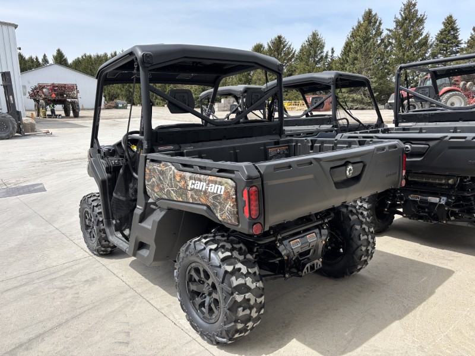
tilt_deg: -12.7
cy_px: 178
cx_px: 238
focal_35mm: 26
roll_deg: +1.2
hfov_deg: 67.3
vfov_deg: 53.1
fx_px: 357
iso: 50
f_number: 1.6
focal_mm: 5.96
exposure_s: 1/1949
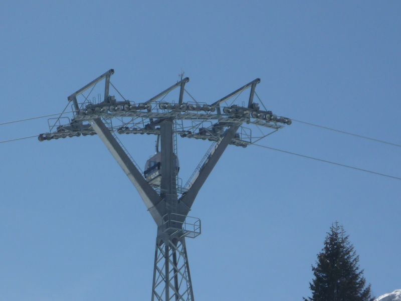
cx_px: 200
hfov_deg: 12.3
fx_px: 1853
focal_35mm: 160
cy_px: 150
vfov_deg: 9.3
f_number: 14
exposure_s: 1/200
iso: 100
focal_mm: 16.5
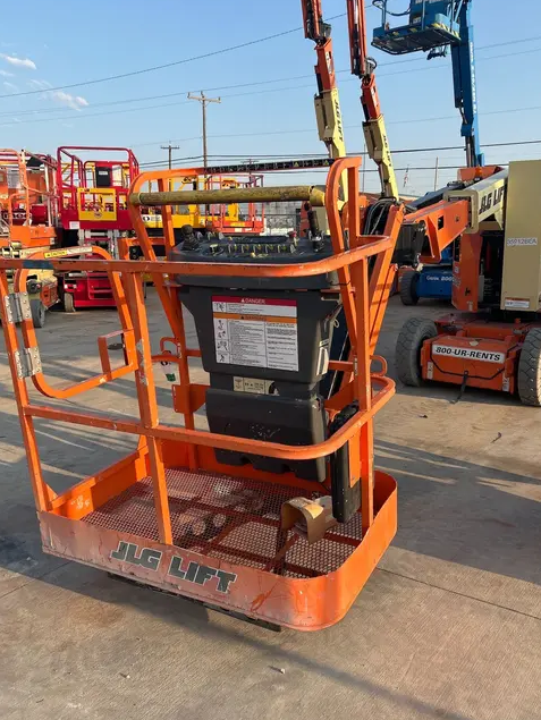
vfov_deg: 59.9
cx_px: 293
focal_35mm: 30
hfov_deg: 46.8
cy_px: 344
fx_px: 625
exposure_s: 1/1698
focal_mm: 5.7
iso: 50
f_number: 1.5
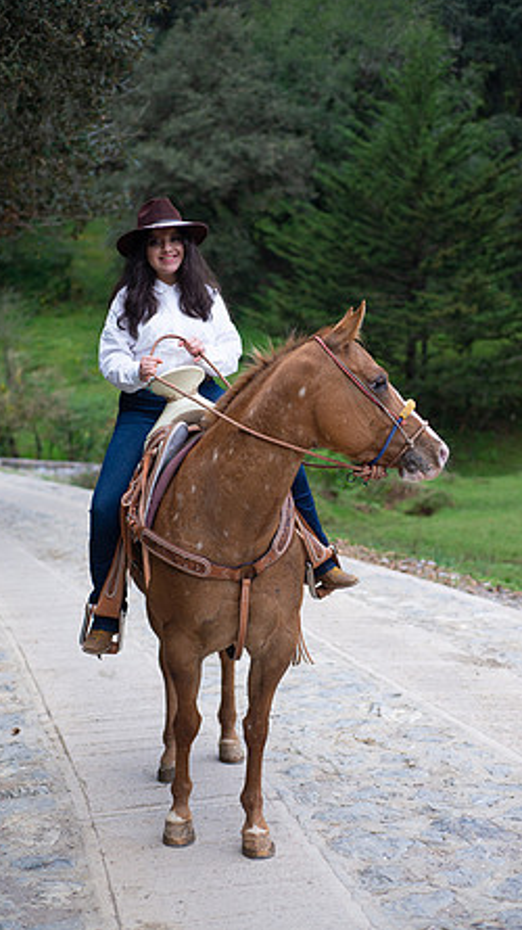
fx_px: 1305
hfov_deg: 22.6
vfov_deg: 39.2
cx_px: 251
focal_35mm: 53
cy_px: 462
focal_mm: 50
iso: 400
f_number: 2.8
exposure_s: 1/800
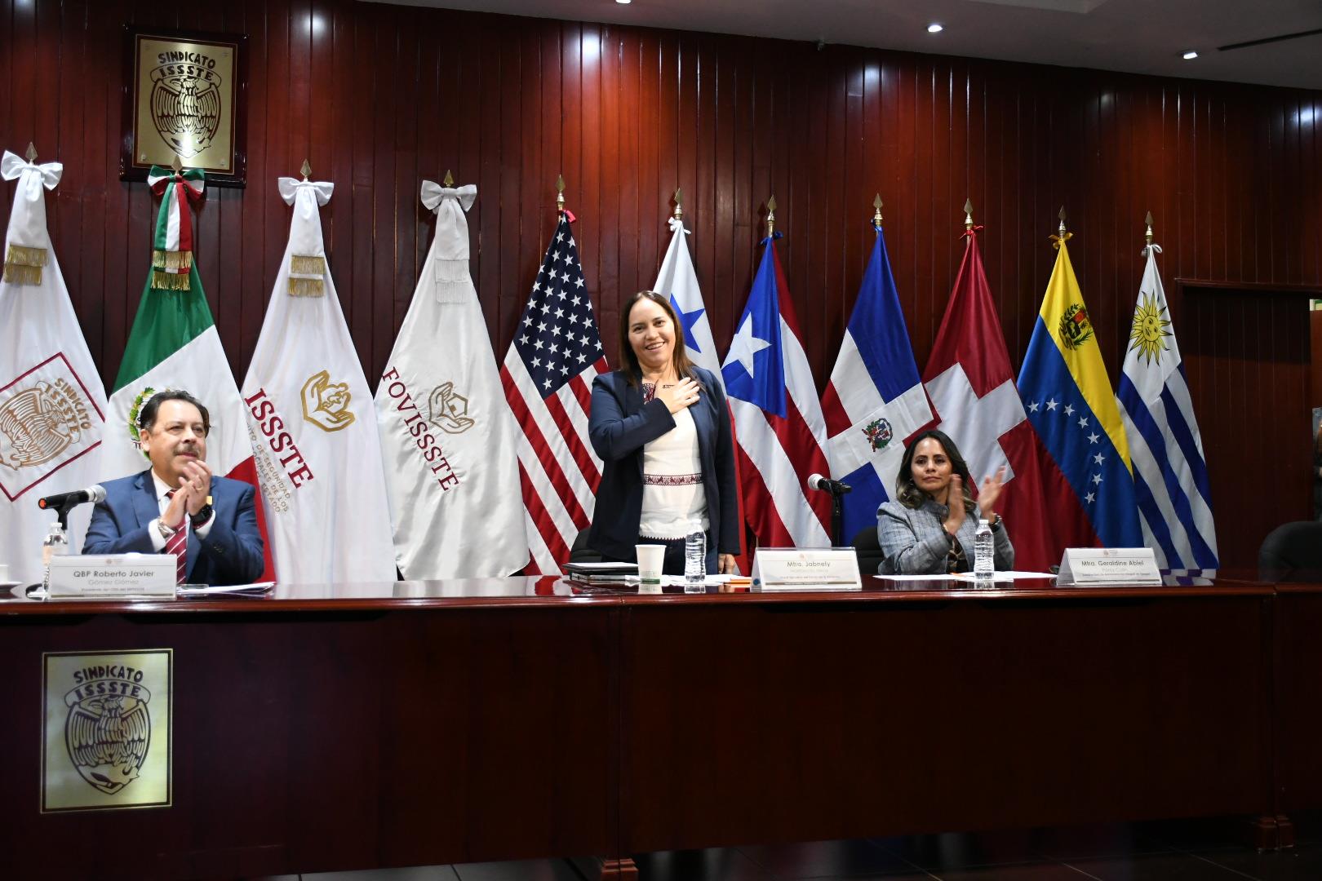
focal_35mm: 39
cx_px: 661
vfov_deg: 34.2
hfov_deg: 49.6
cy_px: 440
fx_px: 1432
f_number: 3.8
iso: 2000
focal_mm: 26
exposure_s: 1/100
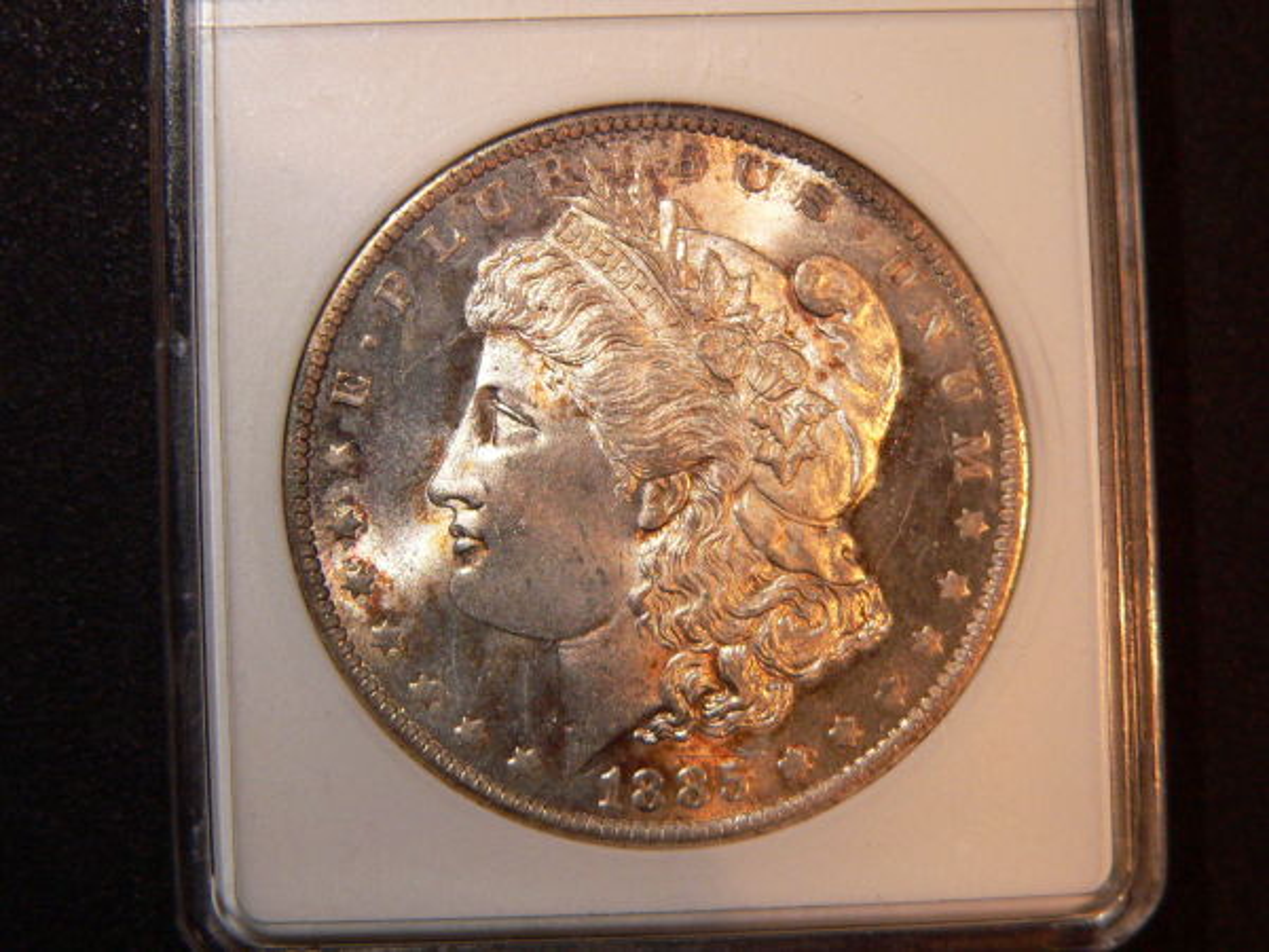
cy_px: 476
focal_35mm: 105
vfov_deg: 14.1
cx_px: 634
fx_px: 3849
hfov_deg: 18.7
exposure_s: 1/200
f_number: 4
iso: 200
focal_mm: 17.4
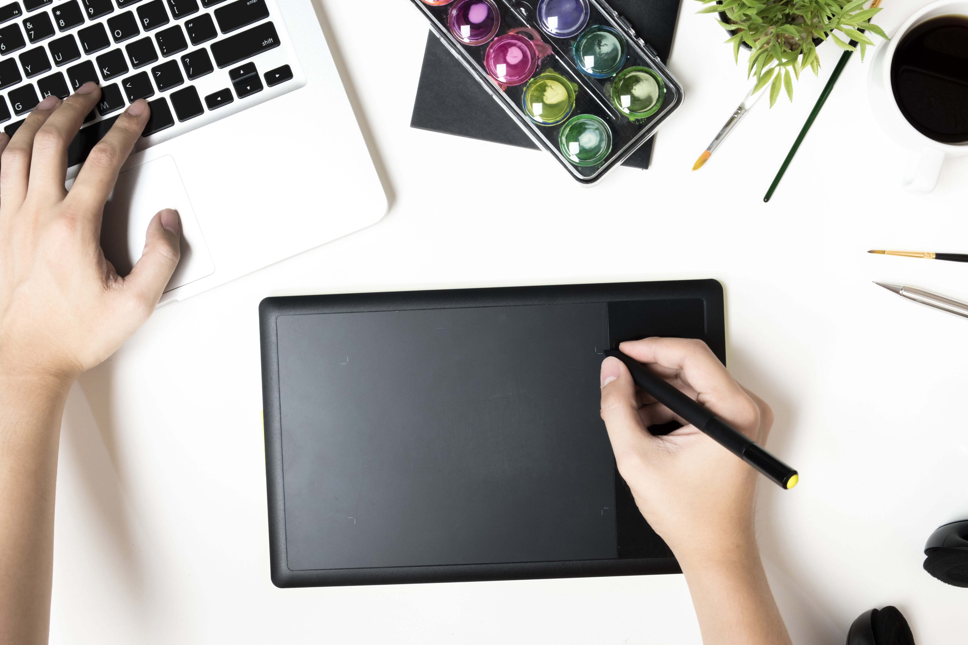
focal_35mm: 45
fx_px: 1210
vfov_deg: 29.9
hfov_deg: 43.6
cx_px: 511
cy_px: 325
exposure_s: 1/1.67
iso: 400
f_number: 11
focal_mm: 26.5
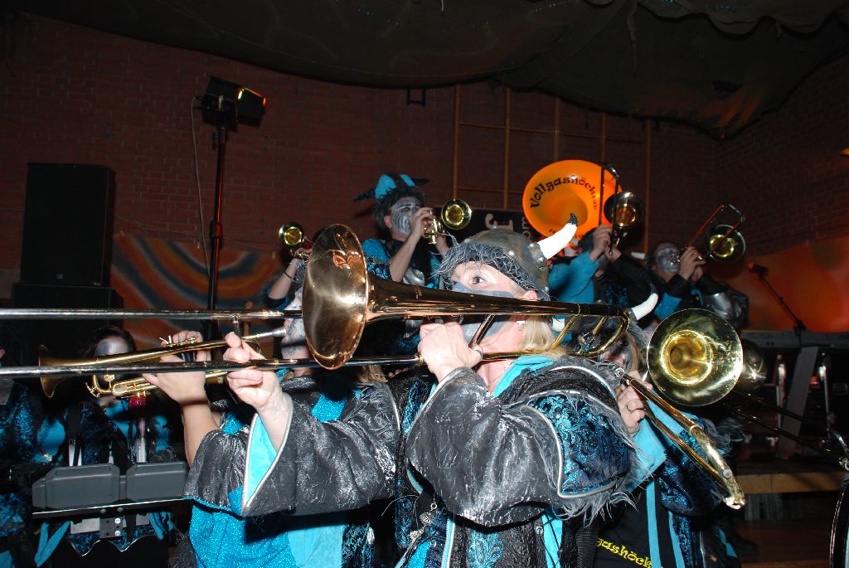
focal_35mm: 33
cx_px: 424
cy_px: 284
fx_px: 779
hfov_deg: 57.2
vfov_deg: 40.1
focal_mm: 22
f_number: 4
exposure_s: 1/60
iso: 200
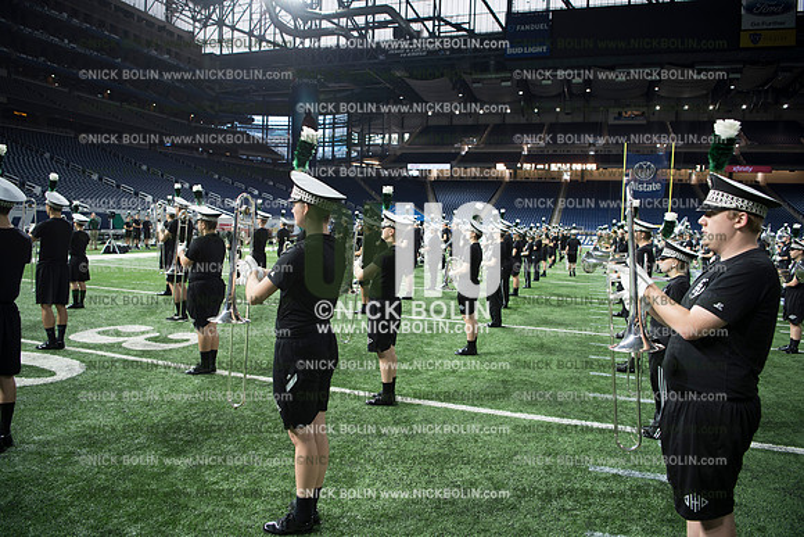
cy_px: 268
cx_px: 402
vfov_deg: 53.2
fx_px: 536
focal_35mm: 24
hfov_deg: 73.7
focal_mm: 24
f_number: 3.2
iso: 720
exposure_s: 1/200
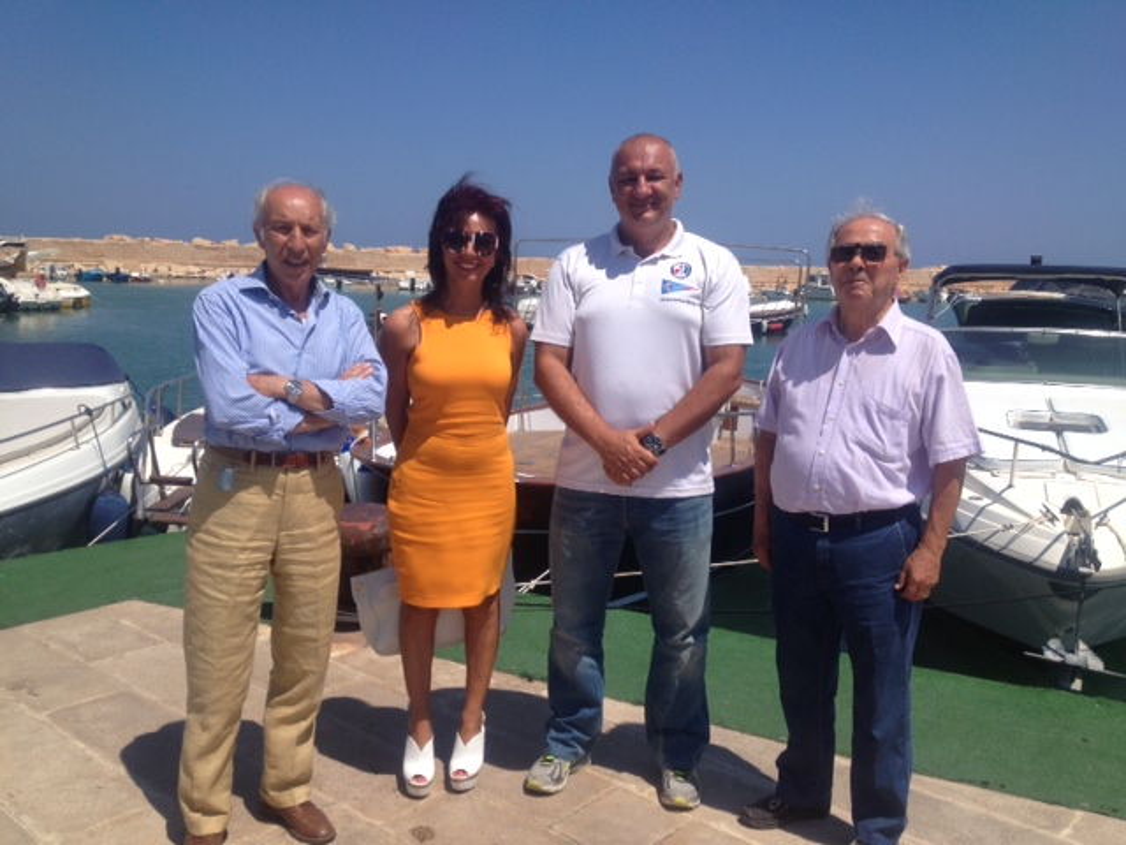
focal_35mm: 35
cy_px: 422
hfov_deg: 52.6
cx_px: 563
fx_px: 1138
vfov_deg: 40.7
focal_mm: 4.28
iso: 50
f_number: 2.4
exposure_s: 1/2404
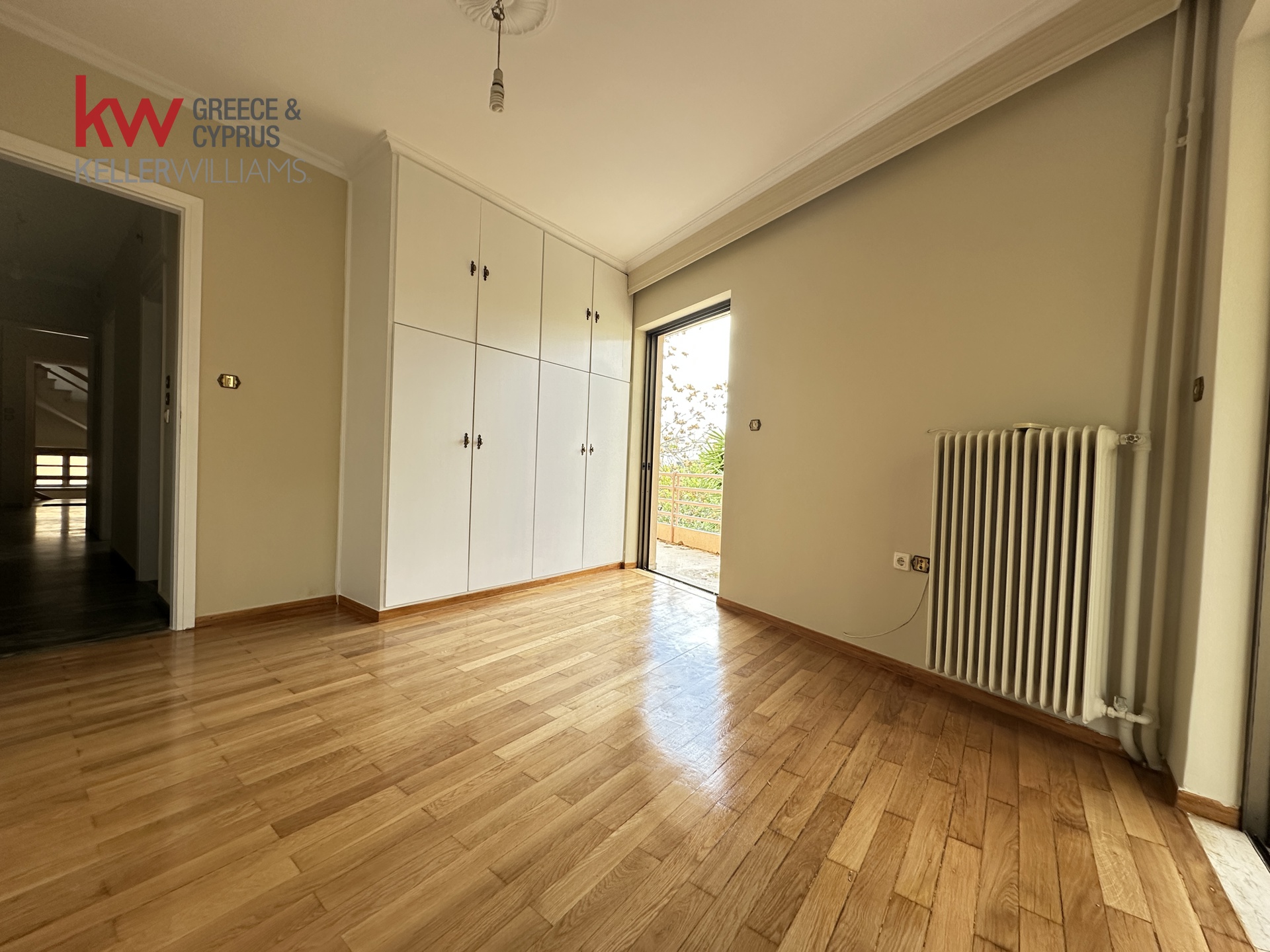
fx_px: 514
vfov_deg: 85.7
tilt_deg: -1.0
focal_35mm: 14
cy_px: 476
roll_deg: -1.7
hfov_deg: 102.1
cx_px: 635
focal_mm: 2.22
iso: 125
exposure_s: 1/99
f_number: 2.2
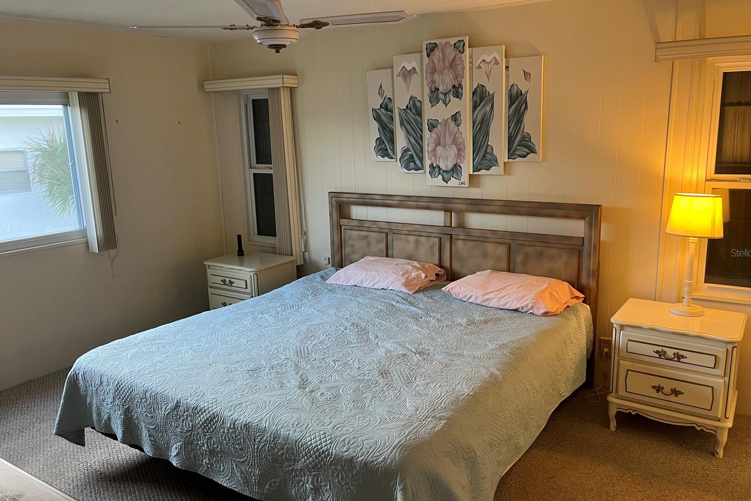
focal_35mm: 28
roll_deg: +1.4
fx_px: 584
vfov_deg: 46.4
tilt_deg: -10.6
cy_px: 252
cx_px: 388
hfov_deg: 65.5
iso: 125
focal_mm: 5.1
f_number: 1.6
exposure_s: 1/60
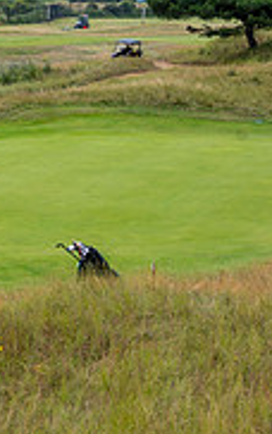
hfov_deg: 9.1
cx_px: -334
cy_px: 260
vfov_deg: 15.7
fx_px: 1575
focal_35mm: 133
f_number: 8
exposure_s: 1/400
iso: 100
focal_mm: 41
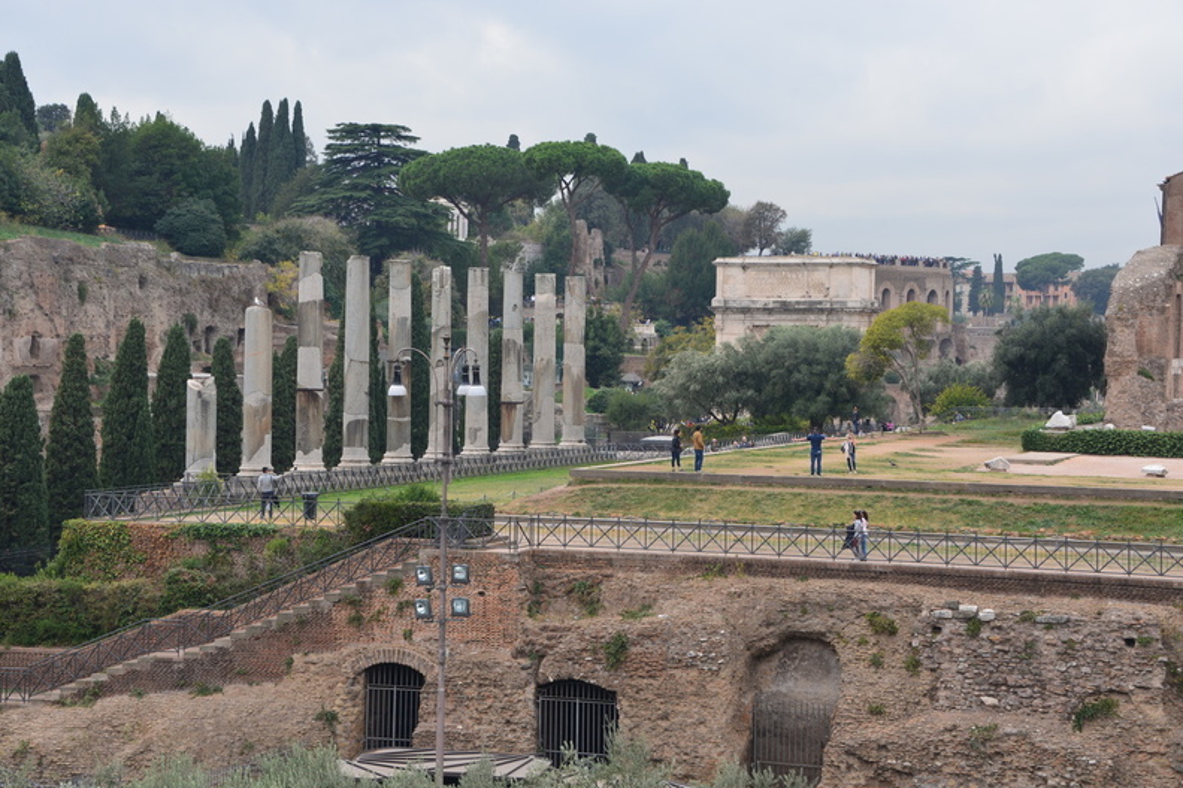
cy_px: 394
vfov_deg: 17.5
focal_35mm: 78
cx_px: 592
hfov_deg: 26.0
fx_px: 2563
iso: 400
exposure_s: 1/60
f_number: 10
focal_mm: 78
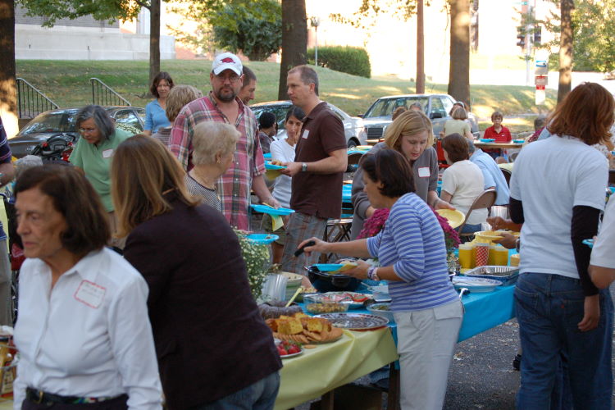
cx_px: 308
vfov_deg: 16.6
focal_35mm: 82
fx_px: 1409
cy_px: 205
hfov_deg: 24.6
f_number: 5
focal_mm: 55
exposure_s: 1/100
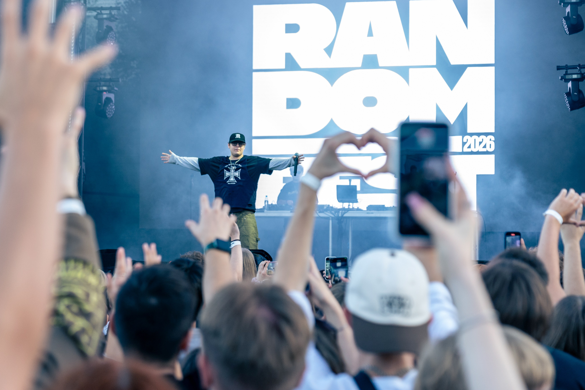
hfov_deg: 27.5
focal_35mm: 73
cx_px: 239
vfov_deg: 18.5
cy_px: 161
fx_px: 1193
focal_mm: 57
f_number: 2.8
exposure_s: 1/320
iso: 800
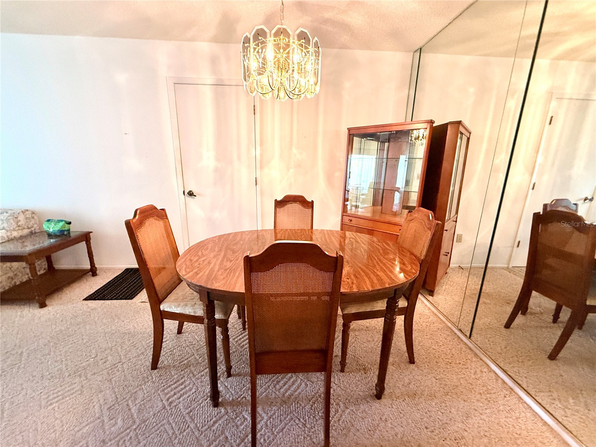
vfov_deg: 85.7
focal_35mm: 14
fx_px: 241
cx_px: 298
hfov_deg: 102.1
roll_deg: -1.7
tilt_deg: -13.4
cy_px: 224
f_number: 2.2
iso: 500
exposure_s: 1/60
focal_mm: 2.22
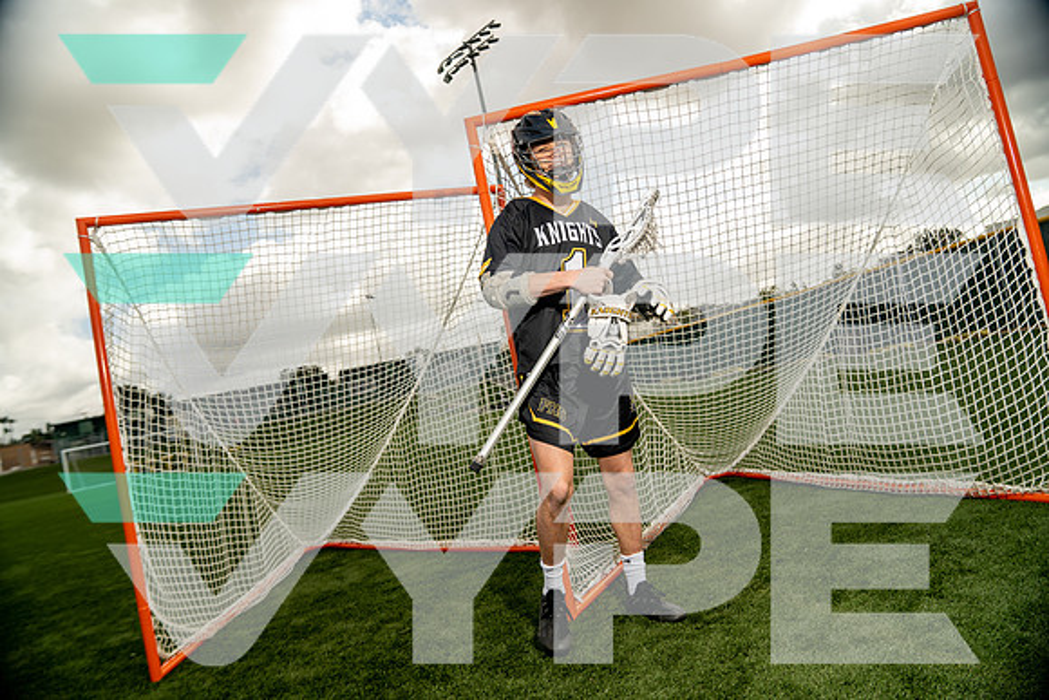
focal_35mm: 24
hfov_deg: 73.7
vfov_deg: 53.2
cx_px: 524
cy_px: 350
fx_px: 699
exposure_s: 1/250
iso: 200
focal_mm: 24
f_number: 3.5
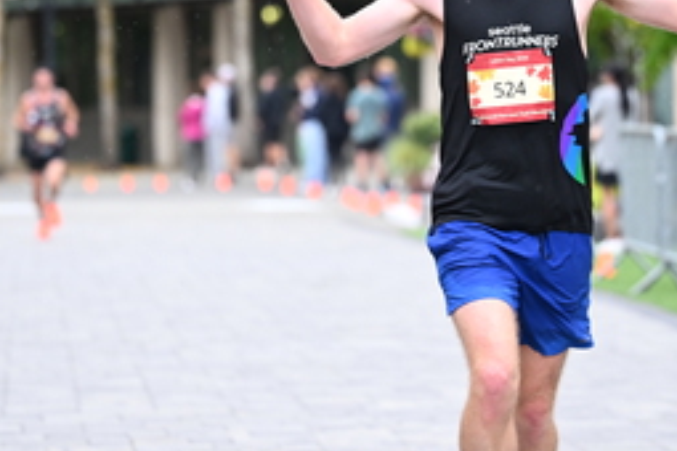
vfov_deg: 5.8
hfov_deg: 8.7
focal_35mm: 237
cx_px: 382
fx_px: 4457
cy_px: 62
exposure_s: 1/1250
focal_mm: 110
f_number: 2.8
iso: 1250
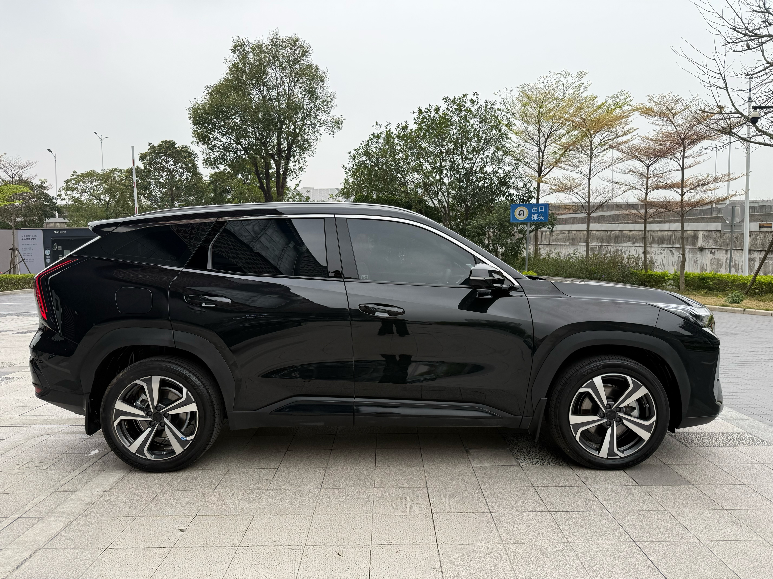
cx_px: 386
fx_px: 536
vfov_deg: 56.8
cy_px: 290
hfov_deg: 71.6
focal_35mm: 24
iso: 80
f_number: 1.78
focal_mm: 6.76
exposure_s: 1/1493
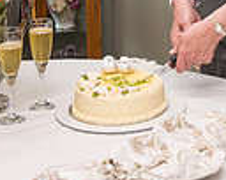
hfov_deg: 18.1
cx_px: 251
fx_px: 681
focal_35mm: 102
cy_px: -116
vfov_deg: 13.8
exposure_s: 1/320
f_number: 4
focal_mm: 24
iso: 2500
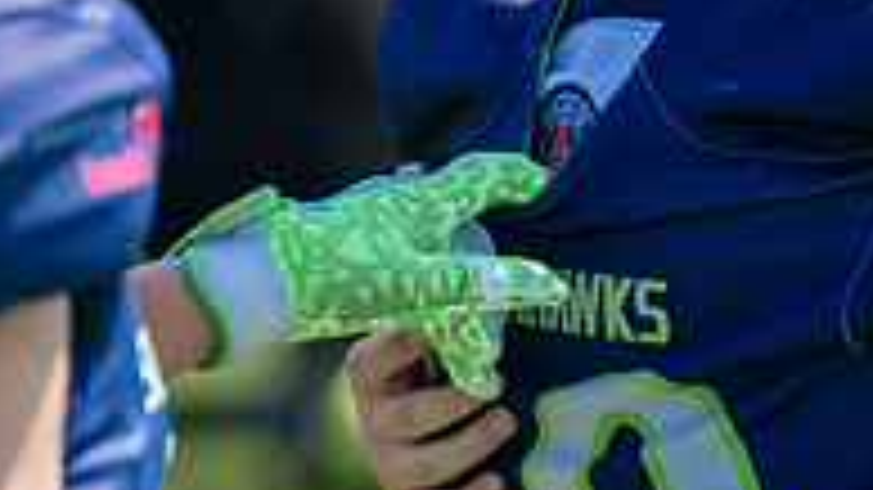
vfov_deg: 2.8
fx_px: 10090
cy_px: 121
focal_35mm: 436
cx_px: 603
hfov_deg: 5.0
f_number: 2.8
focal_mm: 127
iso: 100
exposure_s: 1/1250
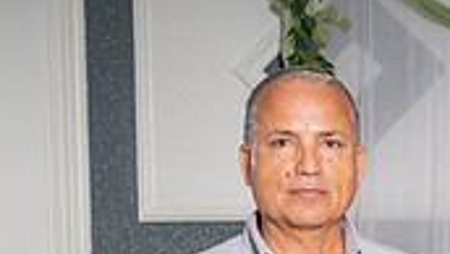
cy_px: 483
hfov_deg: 10.2
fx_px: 2448
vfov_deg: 5.8
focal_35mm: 205
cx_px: 617
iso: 200
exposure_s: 1/200
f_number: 6.3
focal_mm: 58
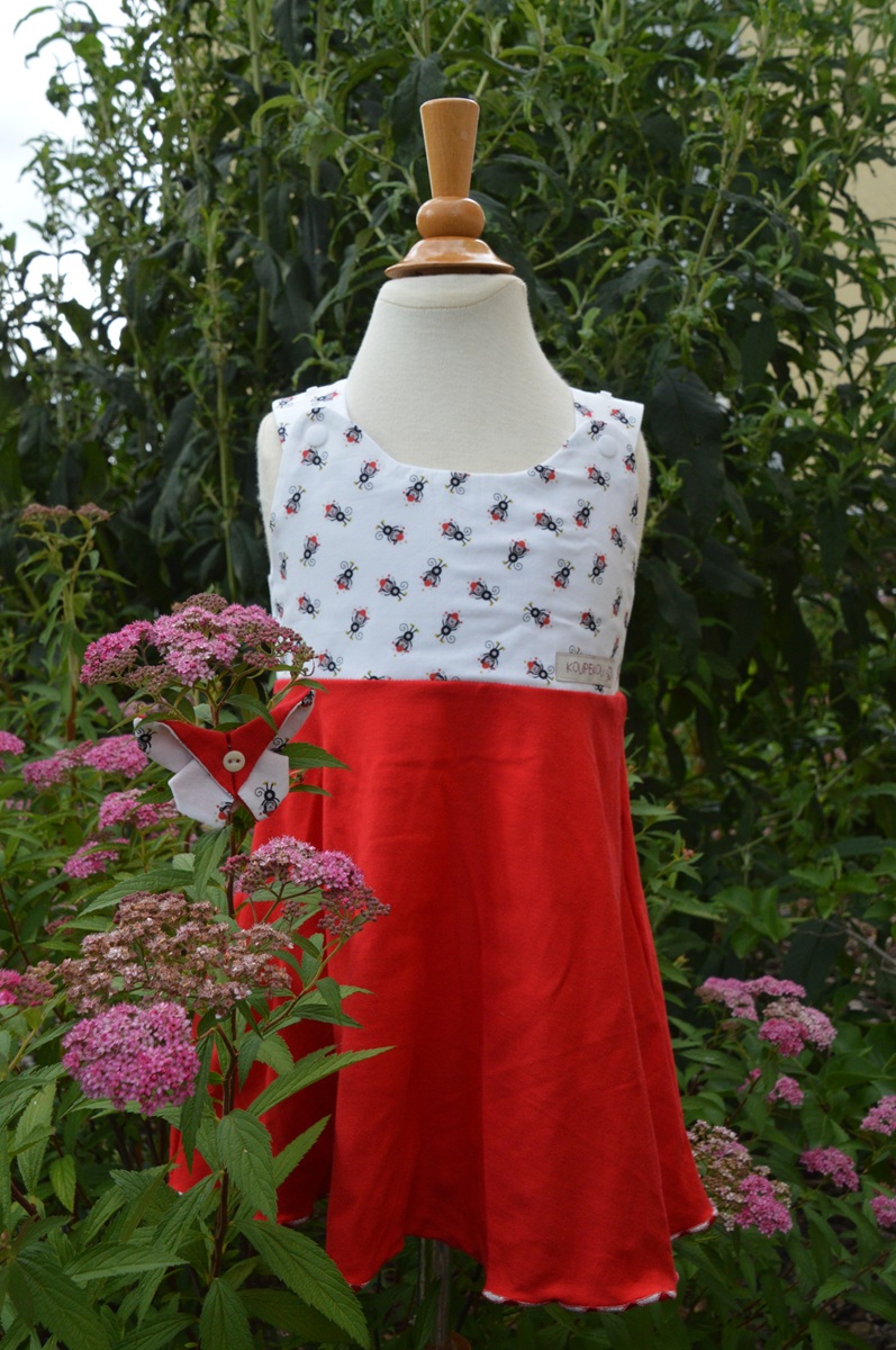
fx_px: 1404
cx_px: 448
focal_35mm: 38
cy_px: 675
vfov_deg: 51.3
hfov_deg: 35.4
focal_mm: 25
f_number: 8
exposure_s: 1/250
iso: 800
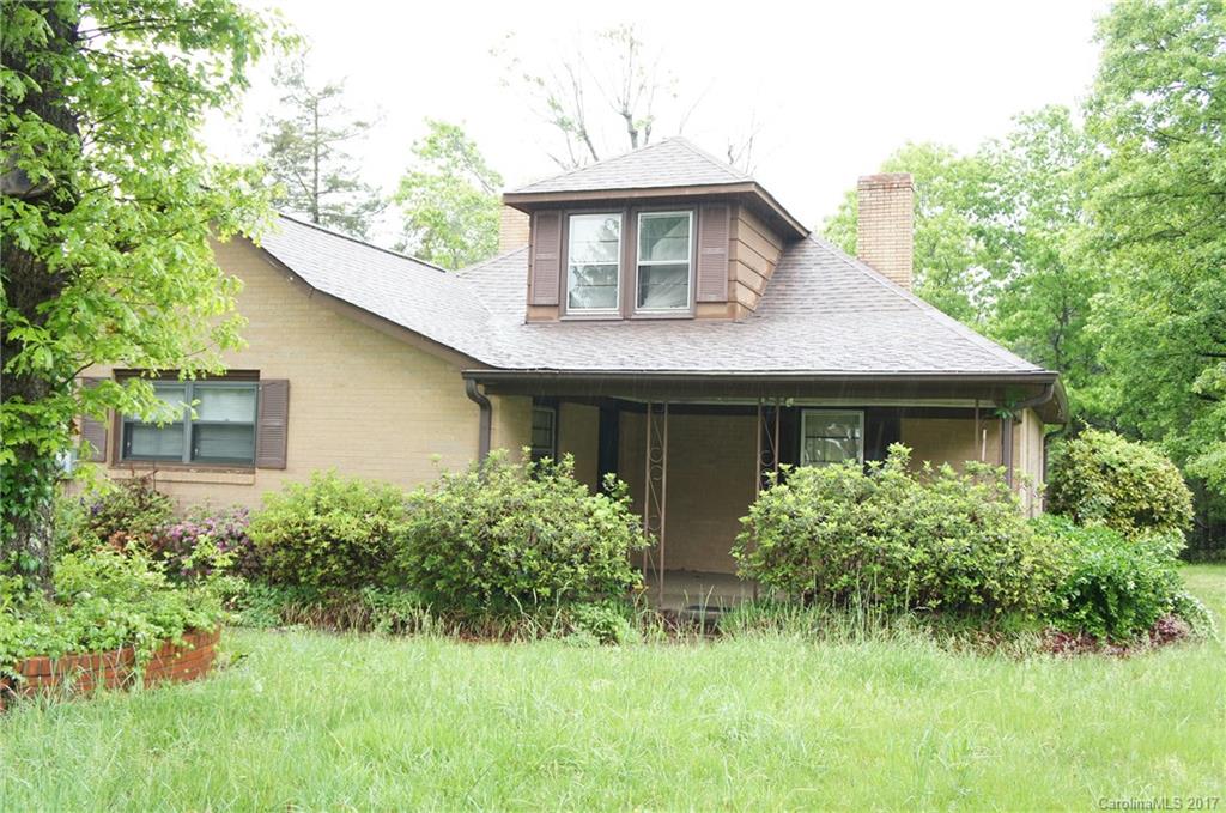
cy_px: 406
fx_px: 1275
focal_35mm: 38
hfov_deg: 51.4
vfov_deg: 35.4
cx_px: 613
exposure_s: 1/60
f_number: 4.5
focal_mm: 25
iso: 200
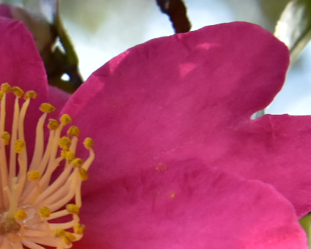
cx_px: -129
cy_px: 216
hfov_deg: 2.9
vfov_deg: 2.3
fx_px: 6191
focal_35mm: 673
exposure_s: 1/160
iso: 800
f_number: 8
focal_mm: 125
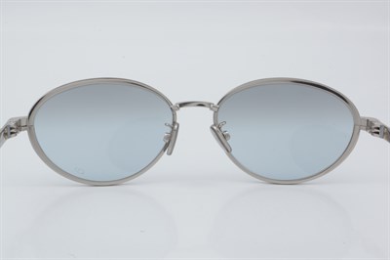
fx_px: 893
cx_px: 195
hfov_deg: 24.6
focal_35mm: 82
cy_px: 130
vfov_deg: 16.5
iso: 100
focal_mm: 55
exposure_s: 1/4
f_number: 29
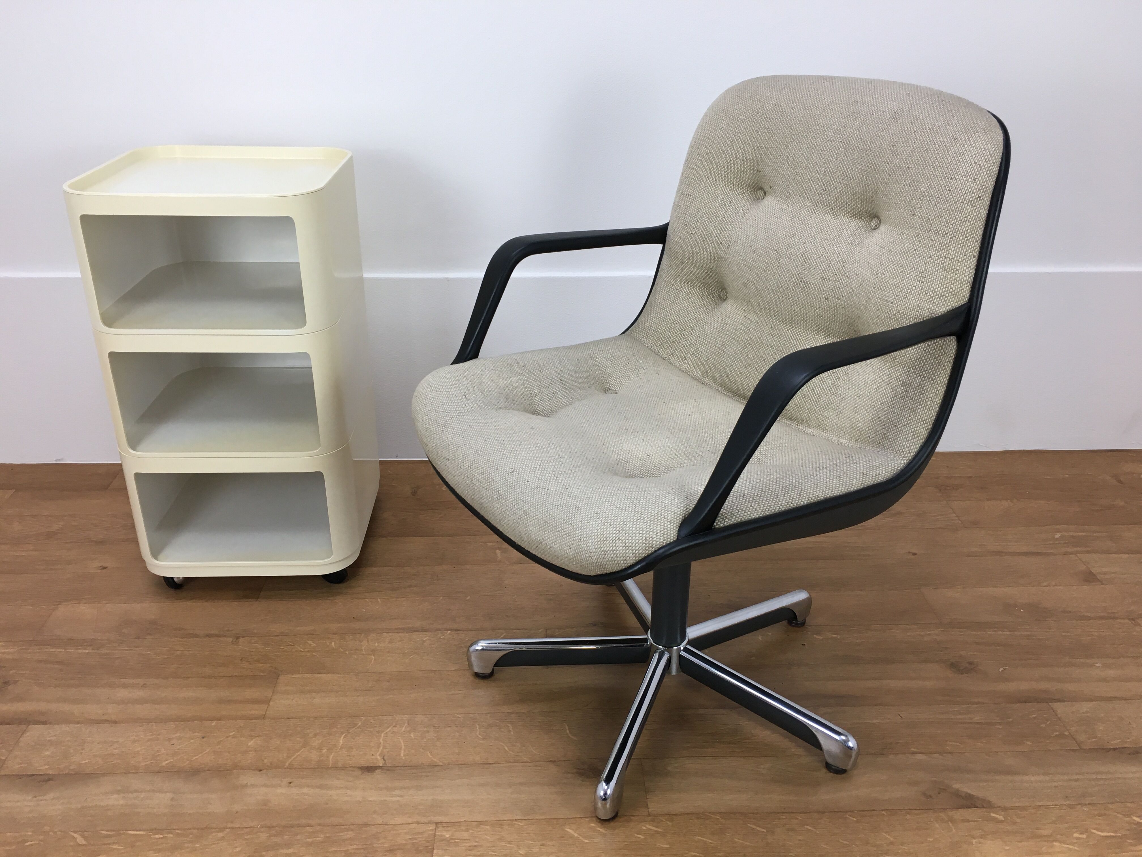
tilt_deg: -25.2
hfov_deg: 61.7
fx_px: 957
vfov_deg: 48.2
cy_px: 428
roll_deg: -1.2
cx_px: 571
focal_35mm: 29
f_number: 2.2
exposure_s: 1/33
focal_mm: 4.15
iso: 25
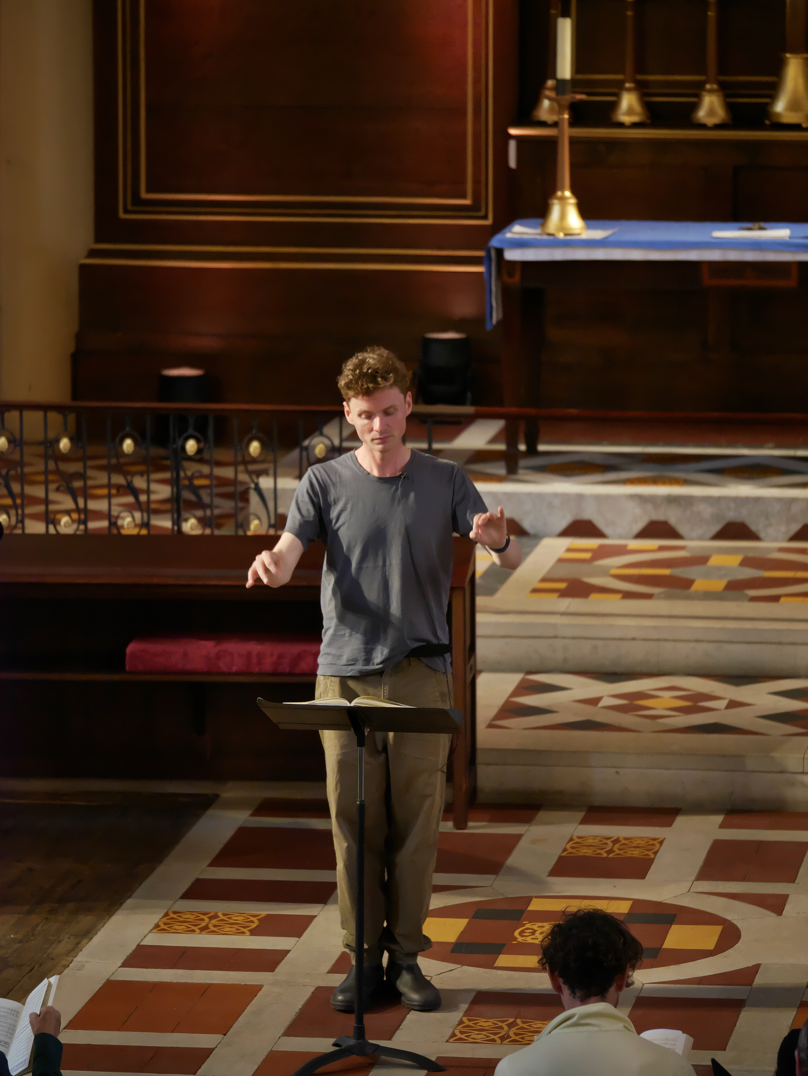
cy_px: 538
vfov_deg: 9.9
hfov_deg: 7.4
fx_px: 6220
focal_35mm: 200
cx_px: 404
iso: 3200
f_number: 2.8
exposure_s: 1/250
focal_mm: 100
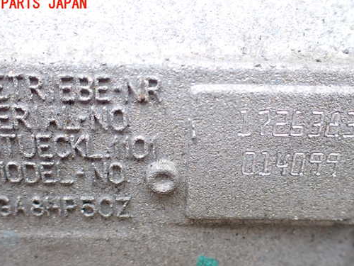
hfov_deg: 51.3
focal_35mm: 36
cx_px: 171
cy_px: 155
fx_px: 368
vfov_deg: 39.5
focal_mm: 5.4
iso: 640
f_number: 2.3
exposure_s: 1/125
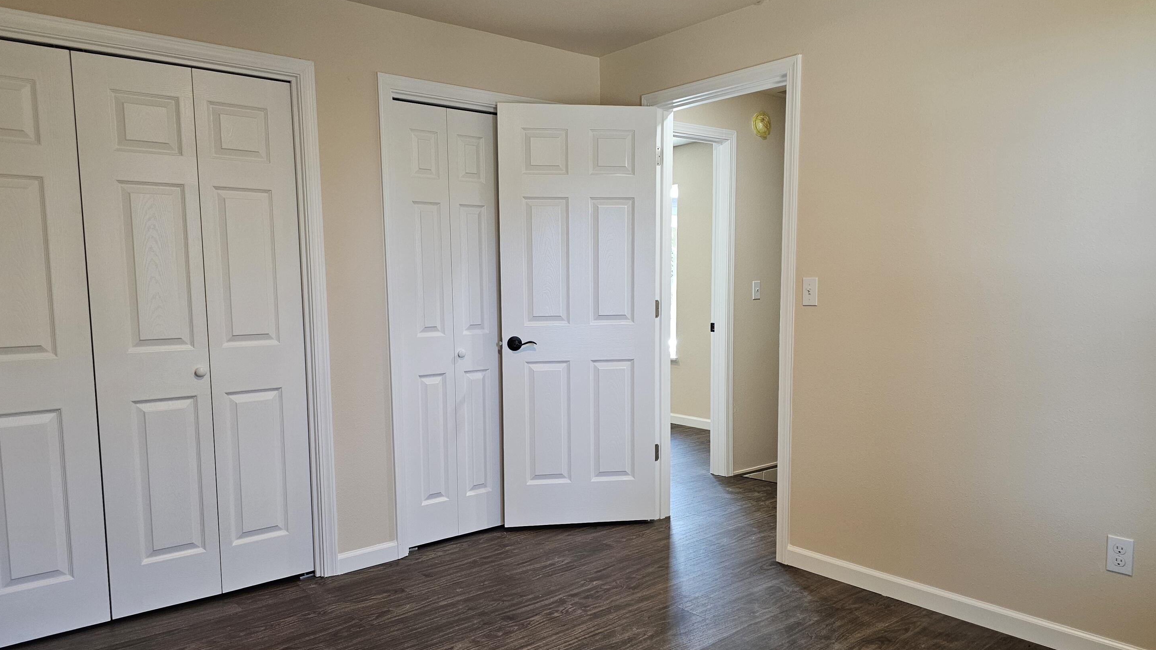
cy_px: 362
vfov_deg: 44.3
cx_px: 573
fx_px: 797
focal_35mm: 26
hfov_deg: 71.9
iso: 200
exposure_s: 1/120
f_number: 1.7
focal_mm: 6.3
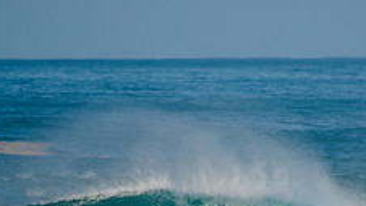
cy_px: 272
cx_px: 269
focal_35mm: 1347
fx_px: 13069
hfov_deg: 1.6
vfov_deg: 0.9
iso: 140
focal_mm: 500
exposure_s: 1/1600
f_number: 5.6
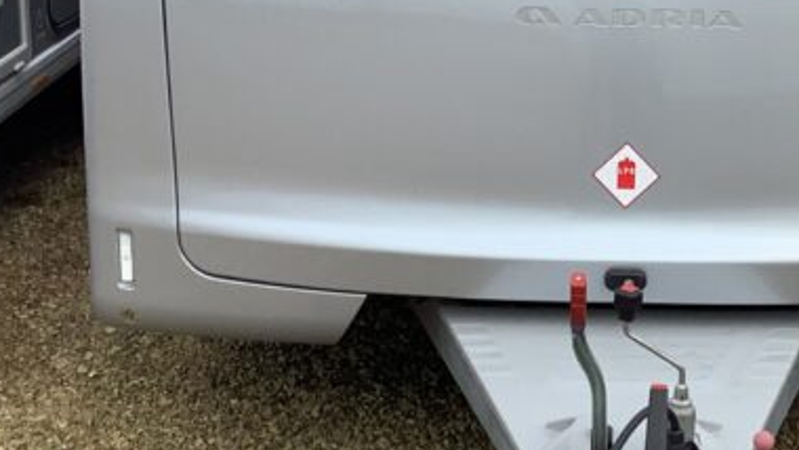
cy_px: 76
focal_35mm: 91
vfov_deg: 13.2
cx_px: 612
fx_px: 1928
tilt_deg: -13.6
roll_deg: -0.7
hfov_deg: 23.1
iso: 25
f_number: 2.4
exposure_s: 1/458
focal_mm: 3.3
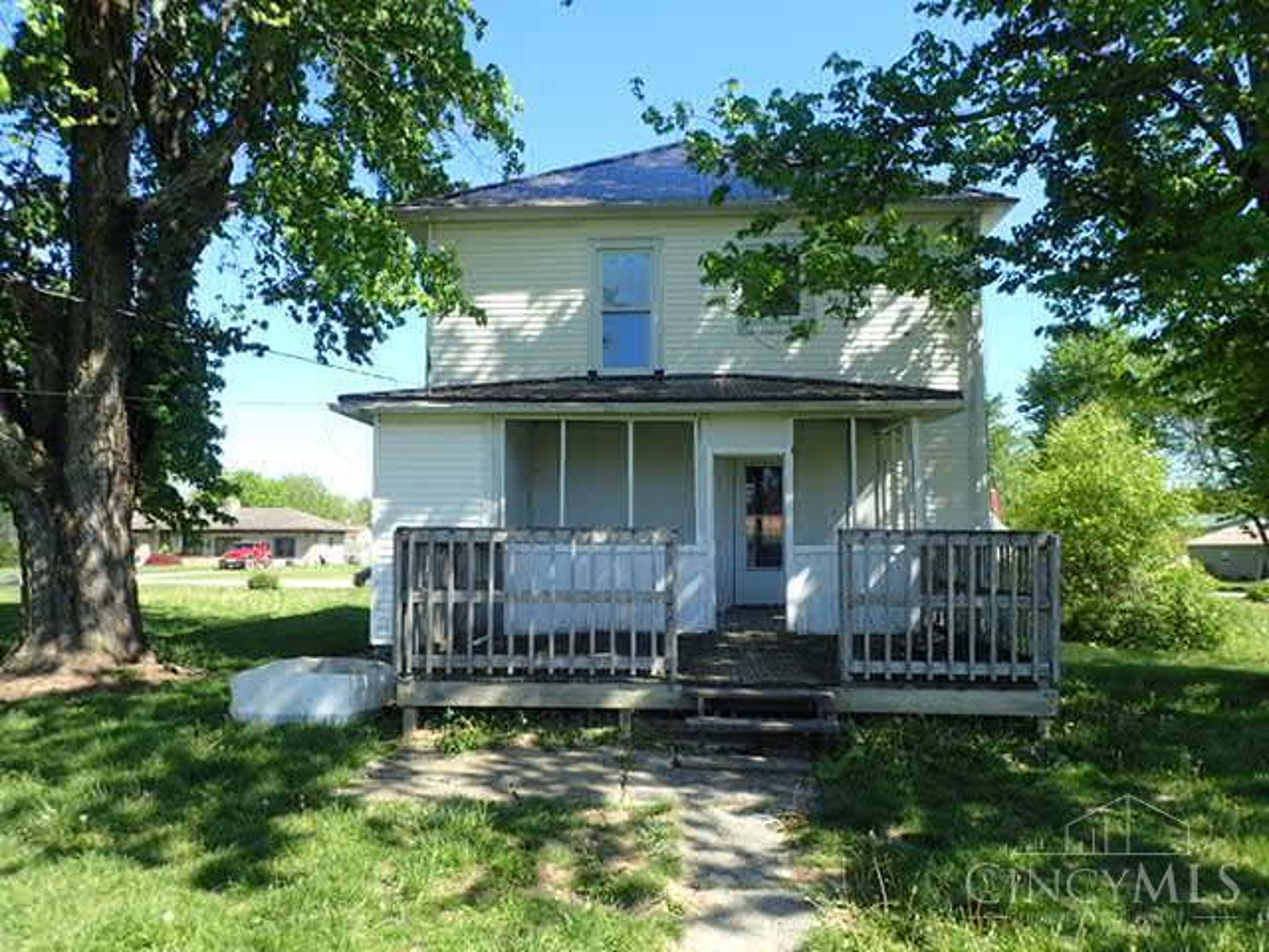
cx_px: 634
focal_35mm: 25
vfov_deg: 54.9
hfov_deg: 69.4
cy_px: 476
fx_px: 916
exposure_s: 1/500
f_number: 2.8
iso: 100
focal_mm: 4.5
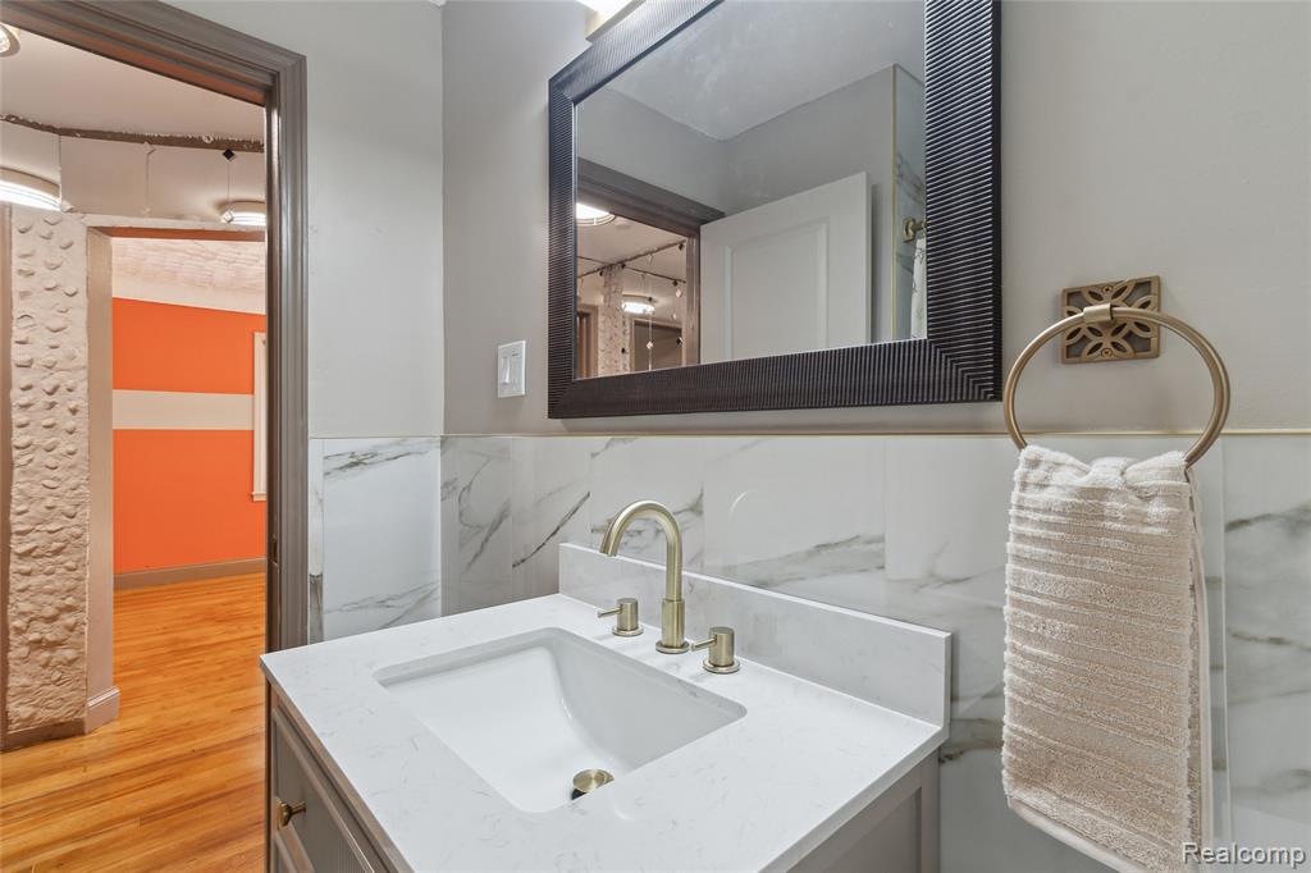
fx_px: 546
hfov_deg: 100.4
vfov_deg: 77.3
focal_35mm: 15
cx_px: 656
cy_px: 436
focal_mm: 10
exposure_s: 1/25
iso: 400
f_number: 8
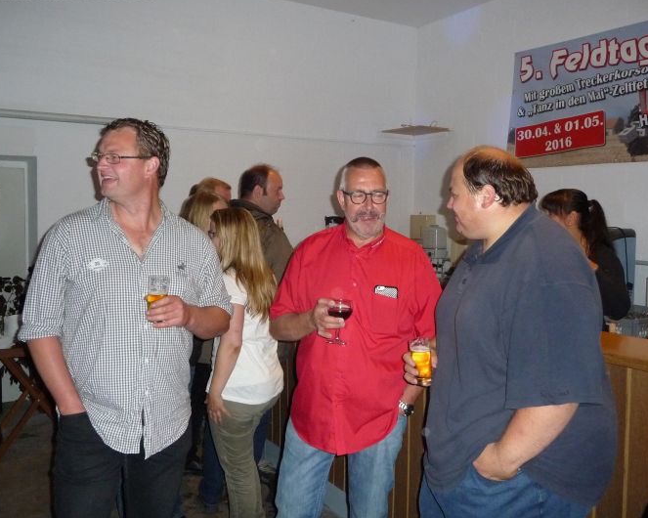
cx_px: 329
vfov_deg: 44.5
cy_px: 265
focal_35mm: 33
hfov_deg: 54.2
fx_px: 633
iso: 400
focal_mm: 4.7
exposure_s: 1/30
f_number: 3.3
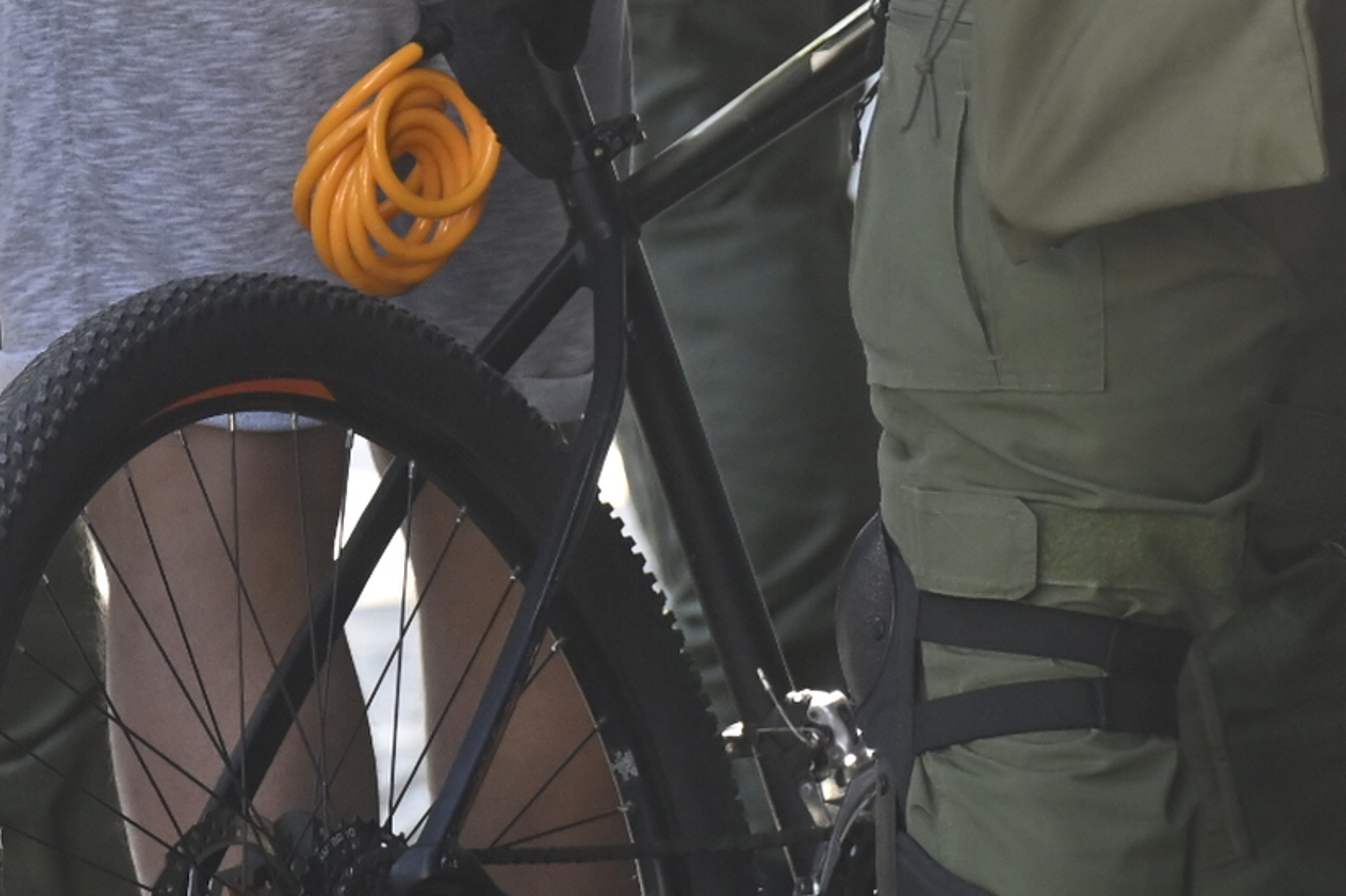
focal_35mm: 872
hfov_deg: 2.4
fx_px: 32588
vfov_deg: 1.6
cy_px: -694
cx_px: -26
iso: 500
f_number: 3.5
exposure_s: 1/400
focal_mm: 200
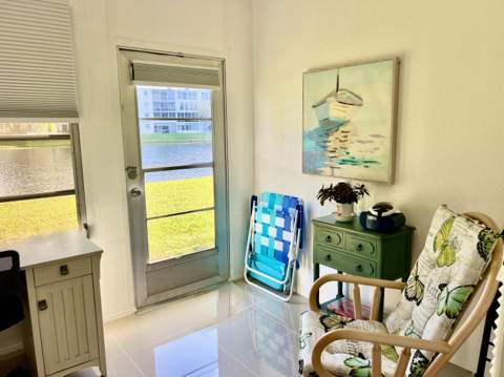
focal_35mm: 26
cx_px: 252
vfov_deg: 53.0
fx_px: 378
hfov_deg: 67.4
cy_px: 188
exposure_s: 1/219
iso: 40
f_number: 1.5
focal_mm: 5.7
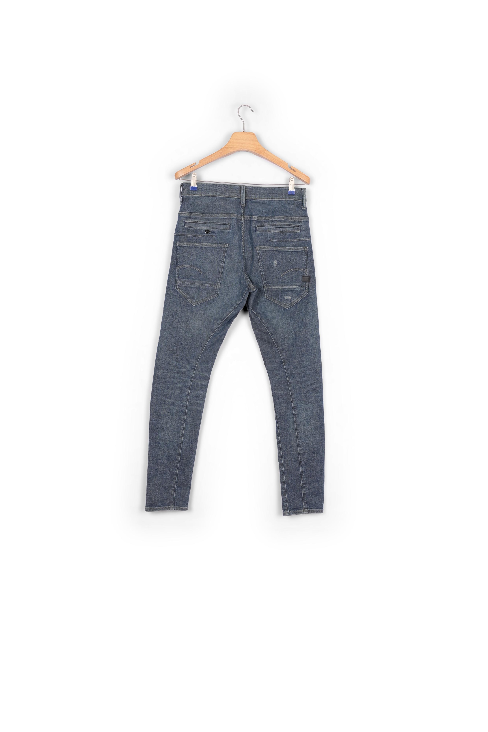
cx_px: 244
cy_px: 366
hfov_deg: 35.0
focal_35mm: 38
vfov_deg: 50.7
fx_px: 773
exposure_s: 1/125
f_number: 11
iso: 100
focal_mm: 38
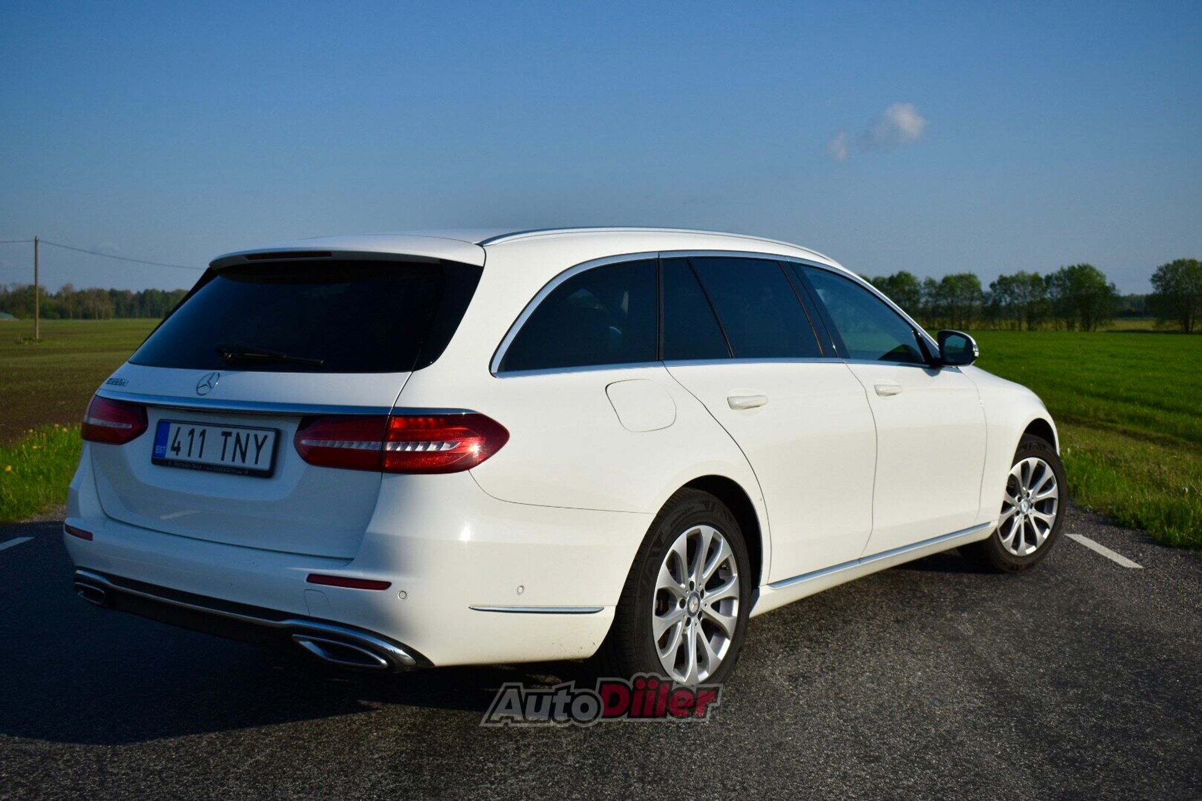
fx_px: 1302
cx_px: 601
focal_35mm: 39
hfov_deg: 49.6
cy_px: 400
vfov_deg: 34.2
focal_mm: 26
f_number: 5
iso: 200
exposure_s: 1/2500
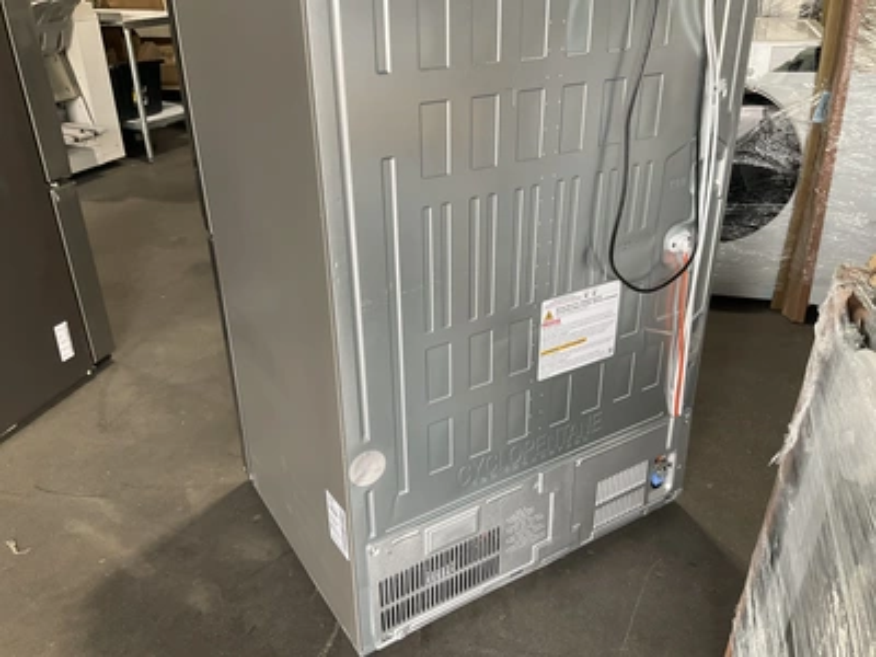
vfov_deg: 48.2
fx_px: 734
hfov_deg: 61.7
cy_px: 328
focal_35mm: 29
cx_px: 438
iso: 64
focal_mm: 3
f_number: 1.8
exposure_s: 1/122
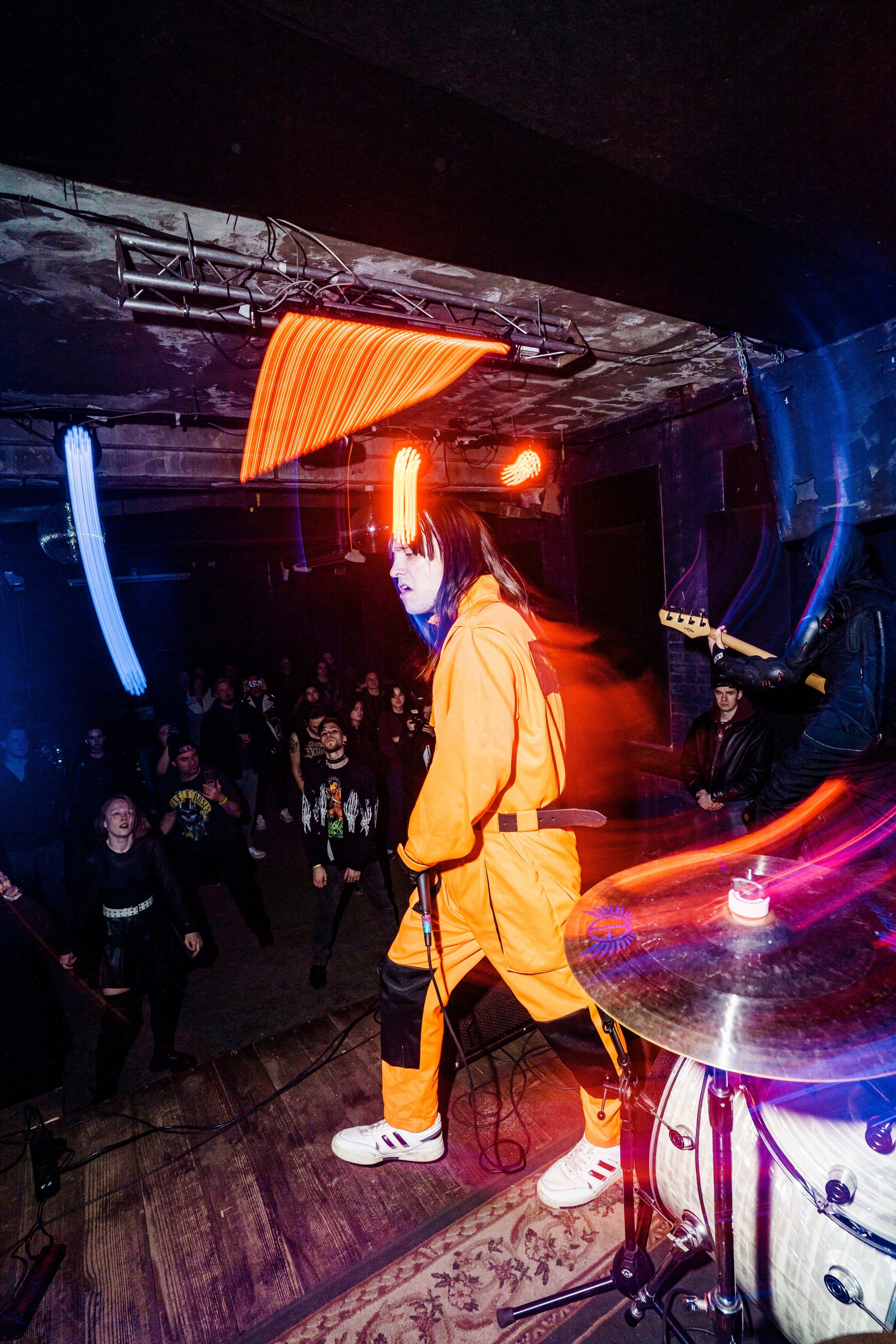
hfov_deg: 70.4
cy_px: 672
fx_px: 635
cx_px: 448
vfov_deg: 93.3
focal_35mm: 17
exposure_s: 1/15
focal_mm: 17
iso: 500
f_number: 5.6
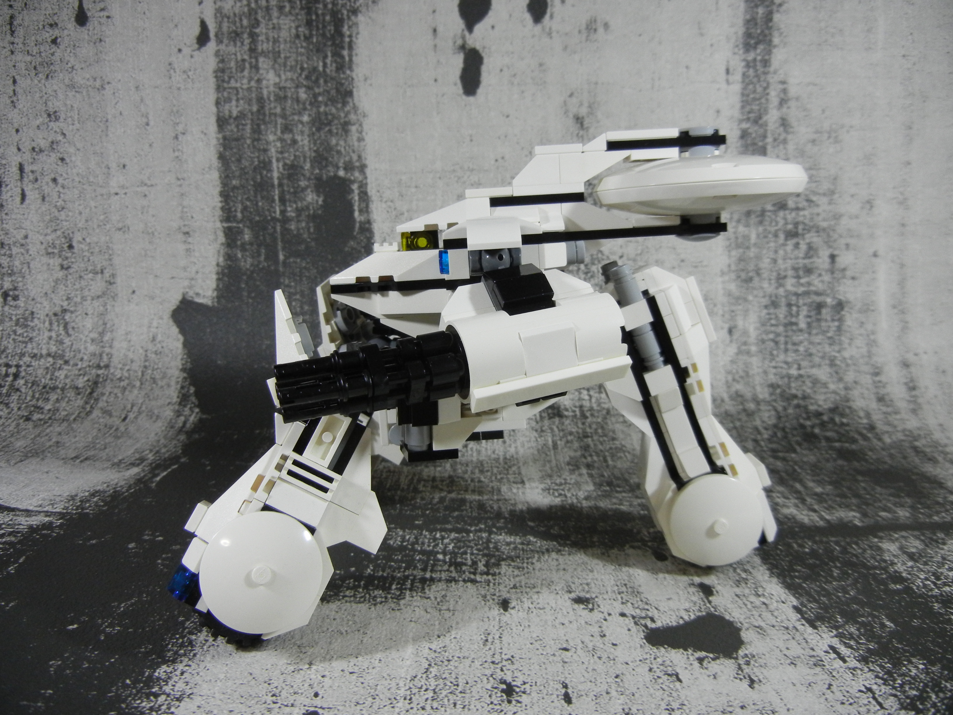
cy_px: 358
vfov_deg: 46.8
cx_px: 476
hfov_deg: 60.0
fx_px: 826
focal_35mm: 30
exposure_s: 1/63.4
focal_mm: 5.4
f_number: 3.5
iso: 400
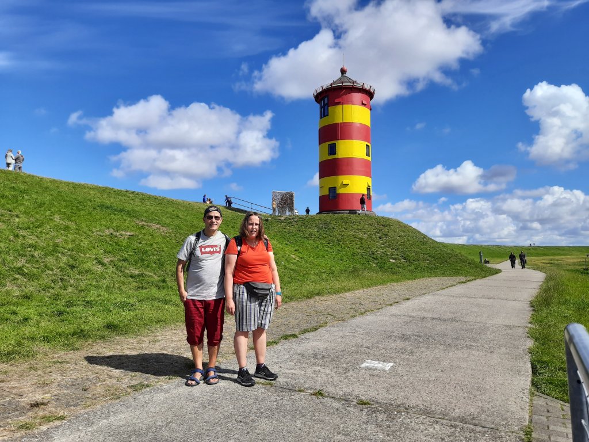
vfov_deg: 54.9
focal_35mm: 25
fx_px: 425
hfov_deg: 69.4
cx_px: 294
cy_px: 221
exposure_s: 1/1066
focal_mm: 4.6
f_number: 2
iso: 100
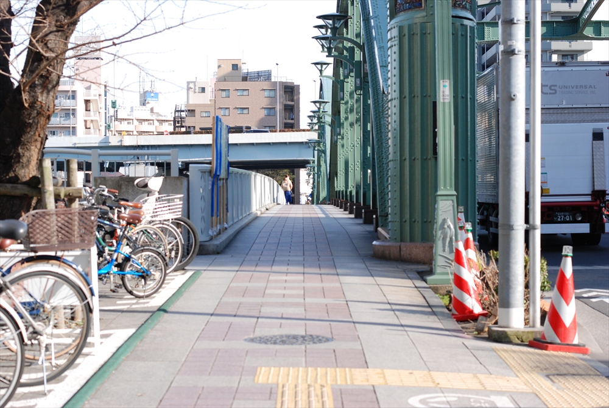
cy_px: 204
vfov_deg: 18.2
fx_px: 1270
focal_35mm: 75
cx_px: 304
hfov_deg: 27.0
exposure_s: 1/1000
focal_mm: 50
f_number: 5.6
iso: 400
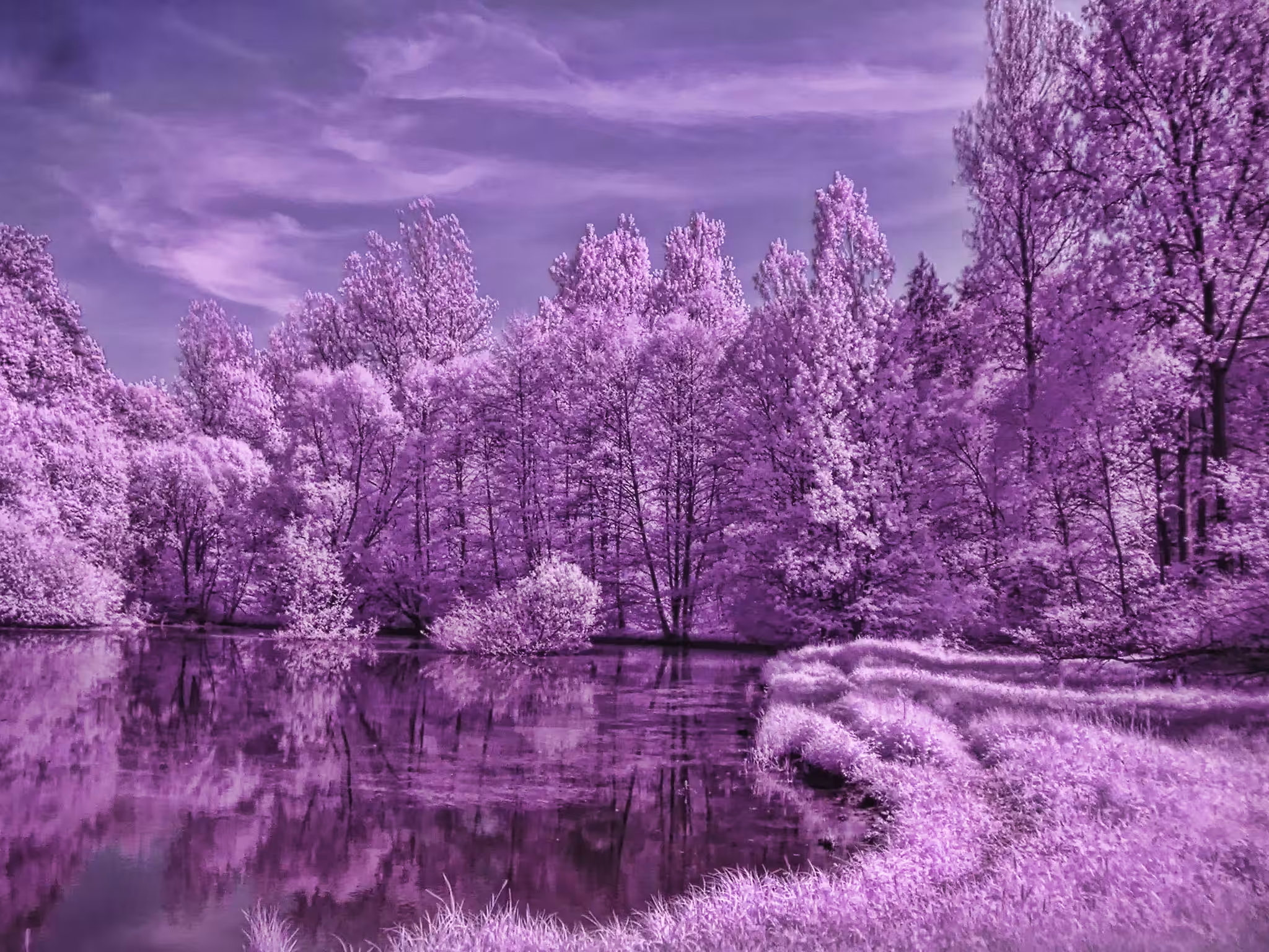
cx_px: 634
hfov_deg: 49.0
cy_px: 476
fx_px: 1393
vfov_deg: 37.7
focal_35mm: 38
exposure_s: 1/350
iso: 50
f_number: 6.7
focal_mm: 6
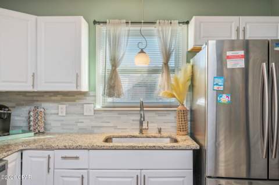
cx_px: 140
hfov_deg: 65.6
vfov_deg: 46.2
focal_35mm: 28
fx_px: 217
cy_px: 92
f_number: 8
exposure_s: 1/30
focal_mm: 28
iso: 320
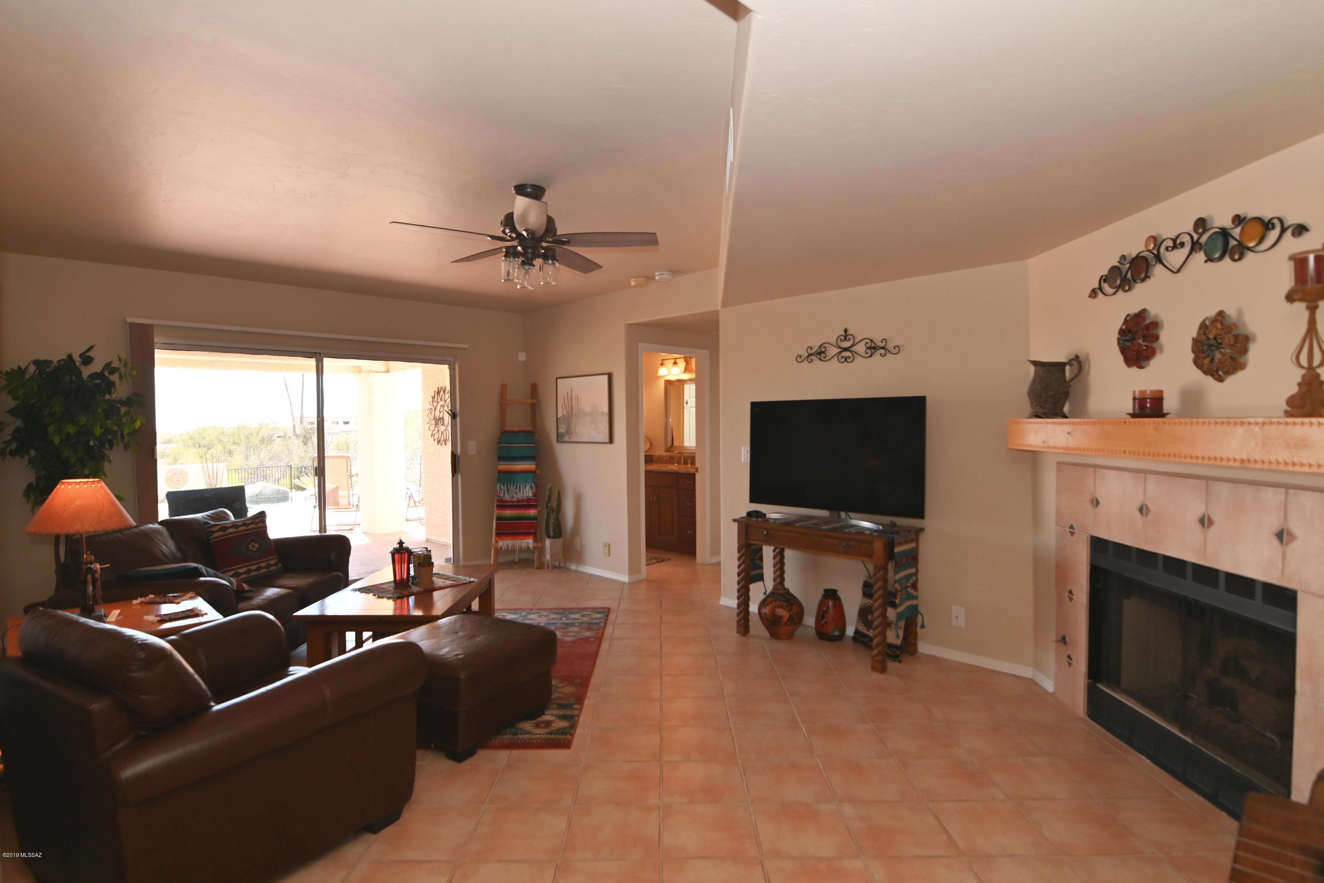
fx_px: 662
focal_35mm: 18
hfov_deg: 90.0
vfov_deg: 67.4
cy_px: 442
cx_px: 662
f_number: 5.6
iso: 200
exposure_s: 1/125
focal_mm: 12
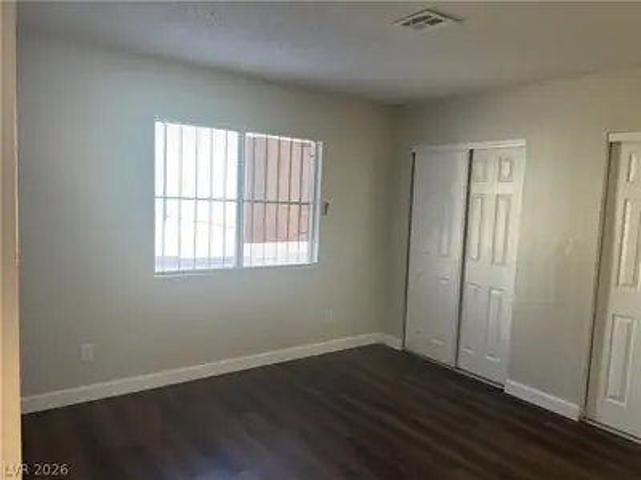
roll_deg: -2.3
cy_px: 240
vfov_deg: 53.1
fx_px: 481
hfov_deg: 67.3
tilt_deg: -6.9
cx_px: 320
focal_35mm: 26
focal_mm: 5.7
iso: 100
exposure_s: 1/120
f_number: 1.5
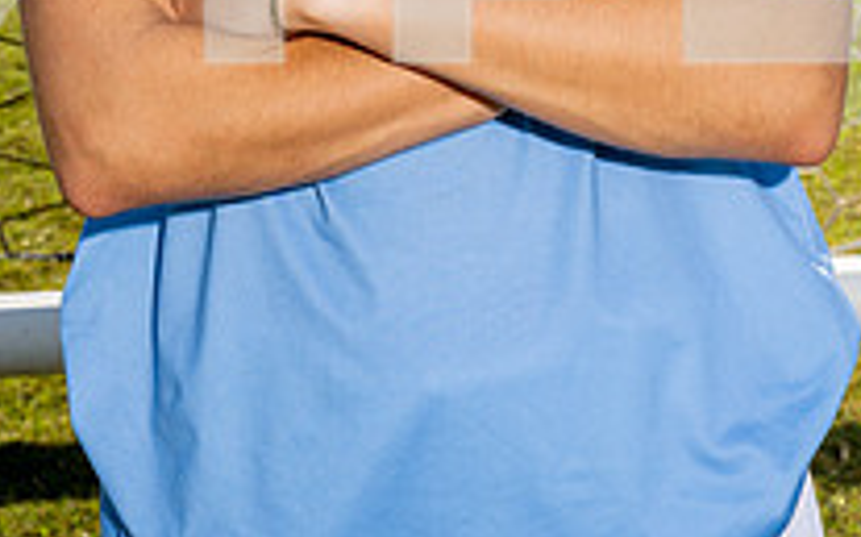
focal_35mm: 155
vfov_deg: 8.2
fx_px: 3634
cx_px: 354
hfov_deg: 13.5
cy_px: -354
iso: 200
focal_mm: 70
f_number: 11
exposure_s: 1/250
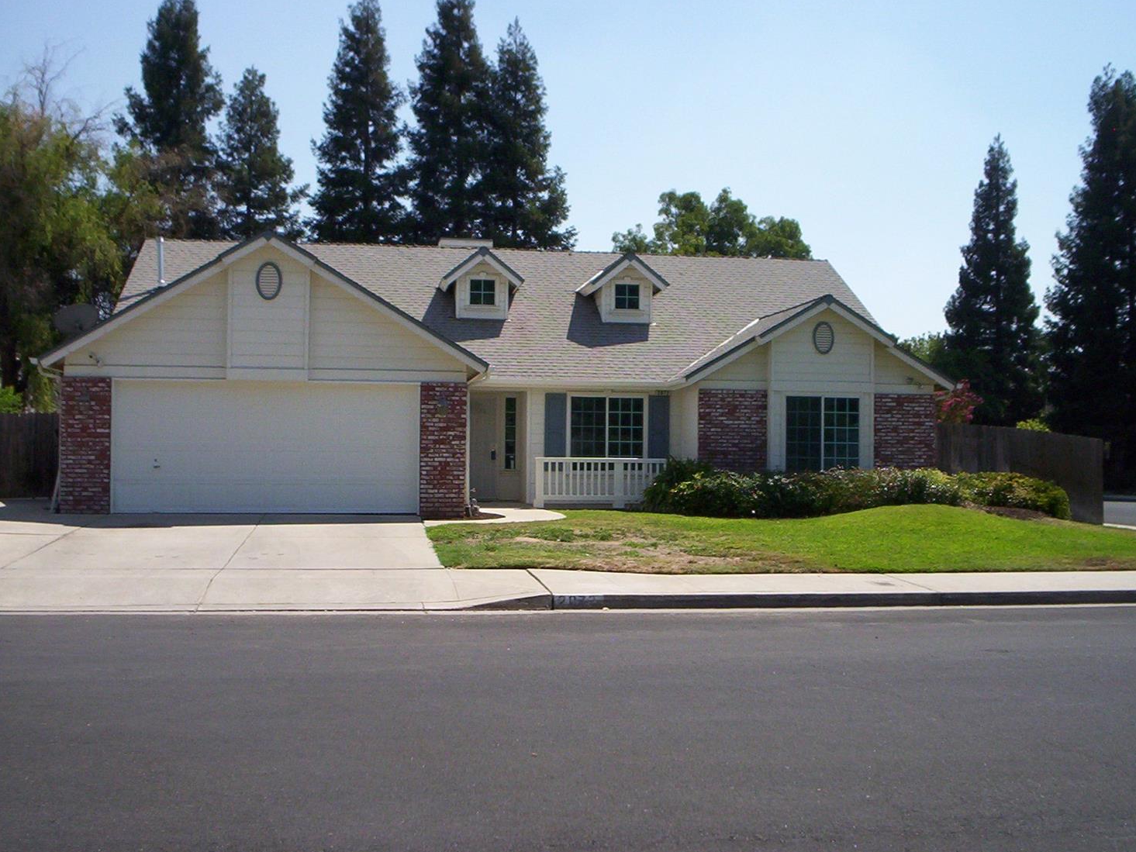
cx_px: 568
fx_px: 1280
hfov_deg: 47.9
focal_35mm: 39
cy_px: 422
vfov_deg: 36.8
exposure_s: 1/976
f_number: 4.5
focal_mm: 4.99
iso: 100
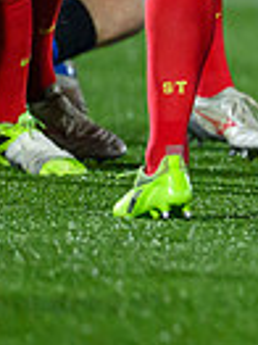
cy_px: 21
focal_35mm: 2426
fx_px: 24148
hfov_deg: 0.6
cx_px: 1007
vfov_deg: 0.8
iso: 4000
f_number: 3.2
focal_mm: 400
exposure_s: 1/1600
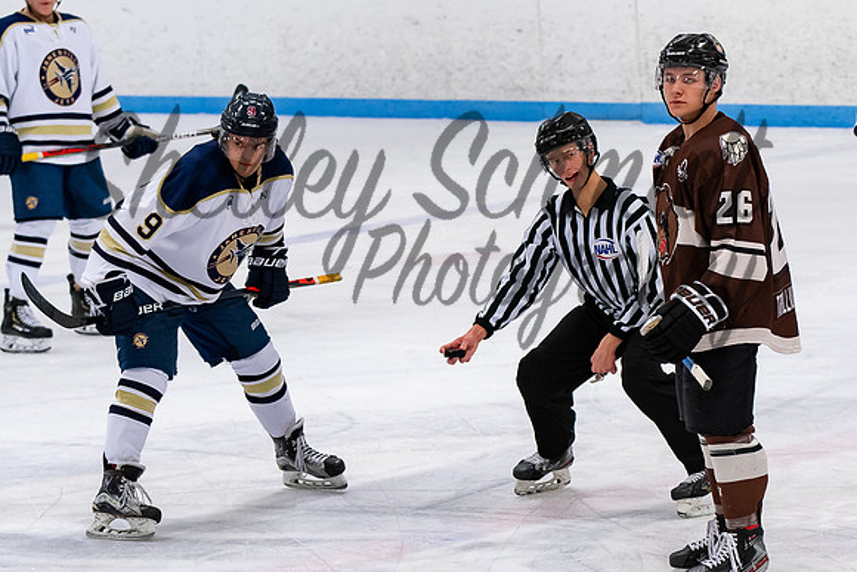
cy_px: 272
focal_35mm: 206
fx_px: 4900
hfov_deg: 10.0
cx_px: 532
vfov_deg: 6.7
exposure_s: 1/800
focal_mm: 95
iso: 2200
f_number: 3.5
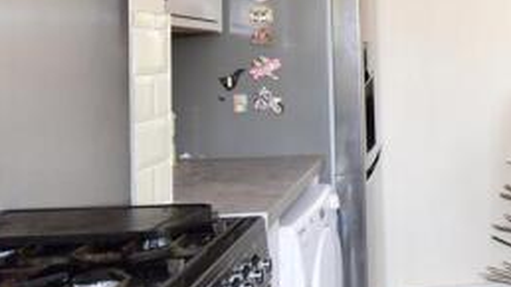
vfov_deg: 28.9
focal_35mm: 40
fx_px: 542
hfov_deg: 38.7
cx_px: 598
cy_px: 47
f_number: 5.6
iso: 400
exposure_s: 1/25
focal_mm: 10
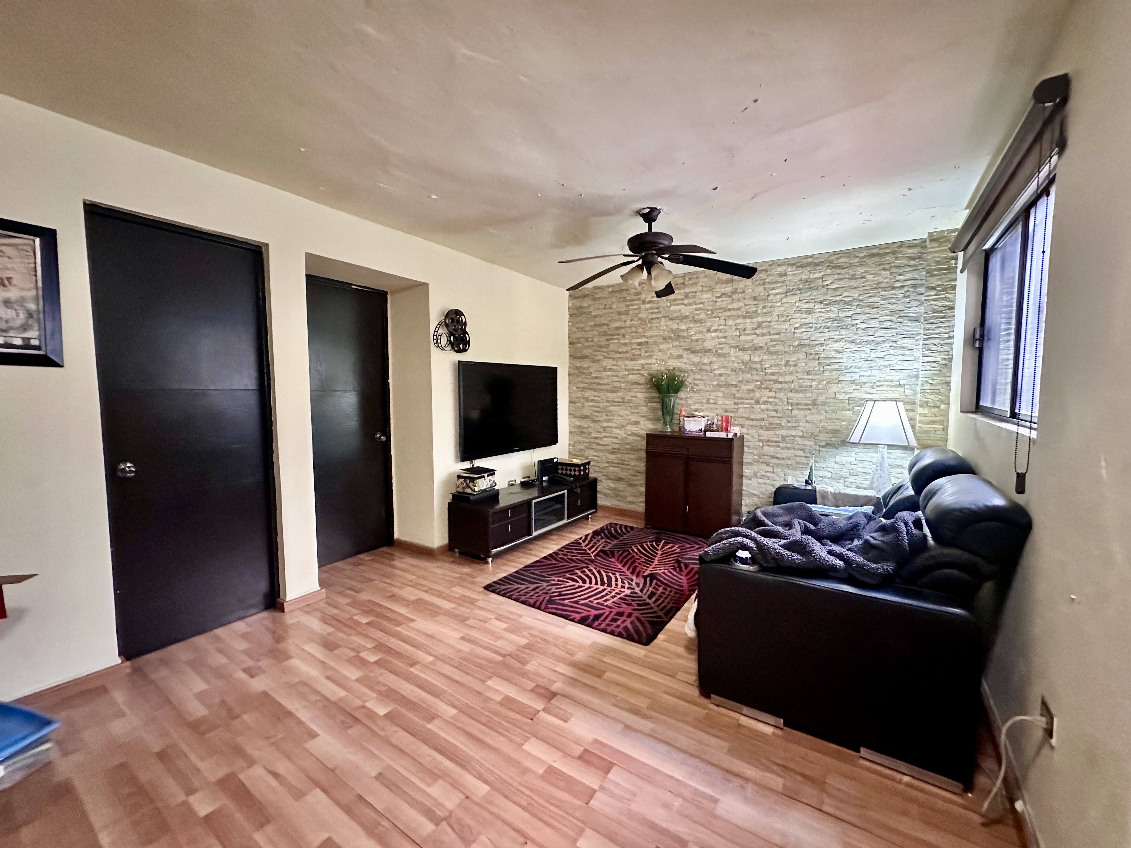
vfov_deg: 85.7
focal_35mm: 14
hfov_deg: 102.1
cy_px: 424
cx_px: 566
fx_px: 457
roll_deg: -0.3
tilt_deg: -4.0
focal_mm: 2.22
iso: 1000
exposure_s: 1/40
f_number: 2.2
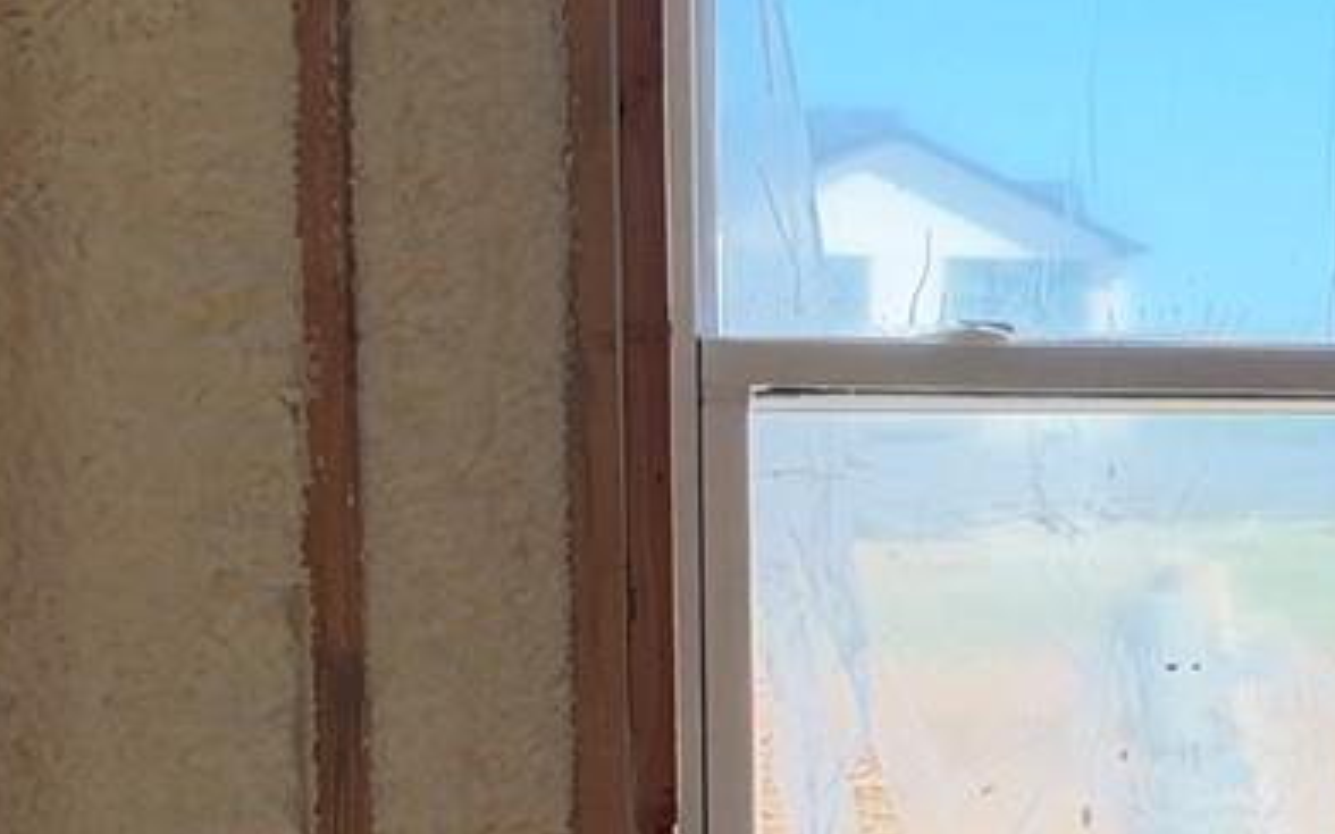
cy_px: 565
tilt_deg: +0.2
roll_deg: +1.1
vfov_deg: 9.8
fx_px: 4839
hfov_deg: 13.2
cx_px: 2789
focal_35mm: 133
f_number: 1.8
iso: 200
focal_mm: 6.93
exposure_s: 1/164
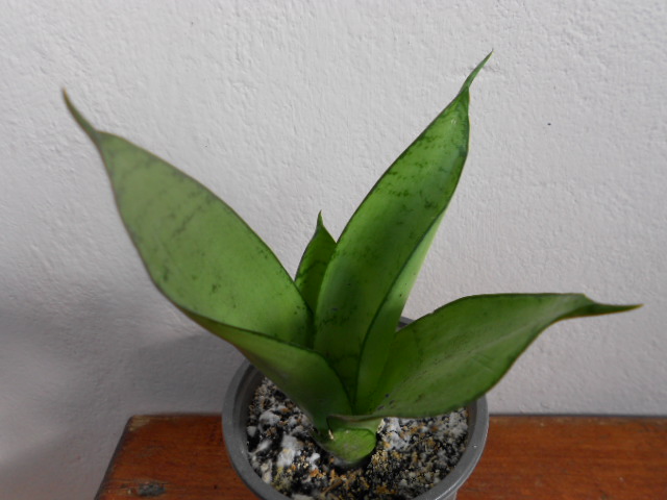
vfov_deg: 48.2
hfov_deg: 61.7
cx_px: 334
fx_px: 559
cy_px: 250
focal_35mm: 29
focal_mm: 5.3
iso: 80
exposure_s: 1/80
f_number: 3.4
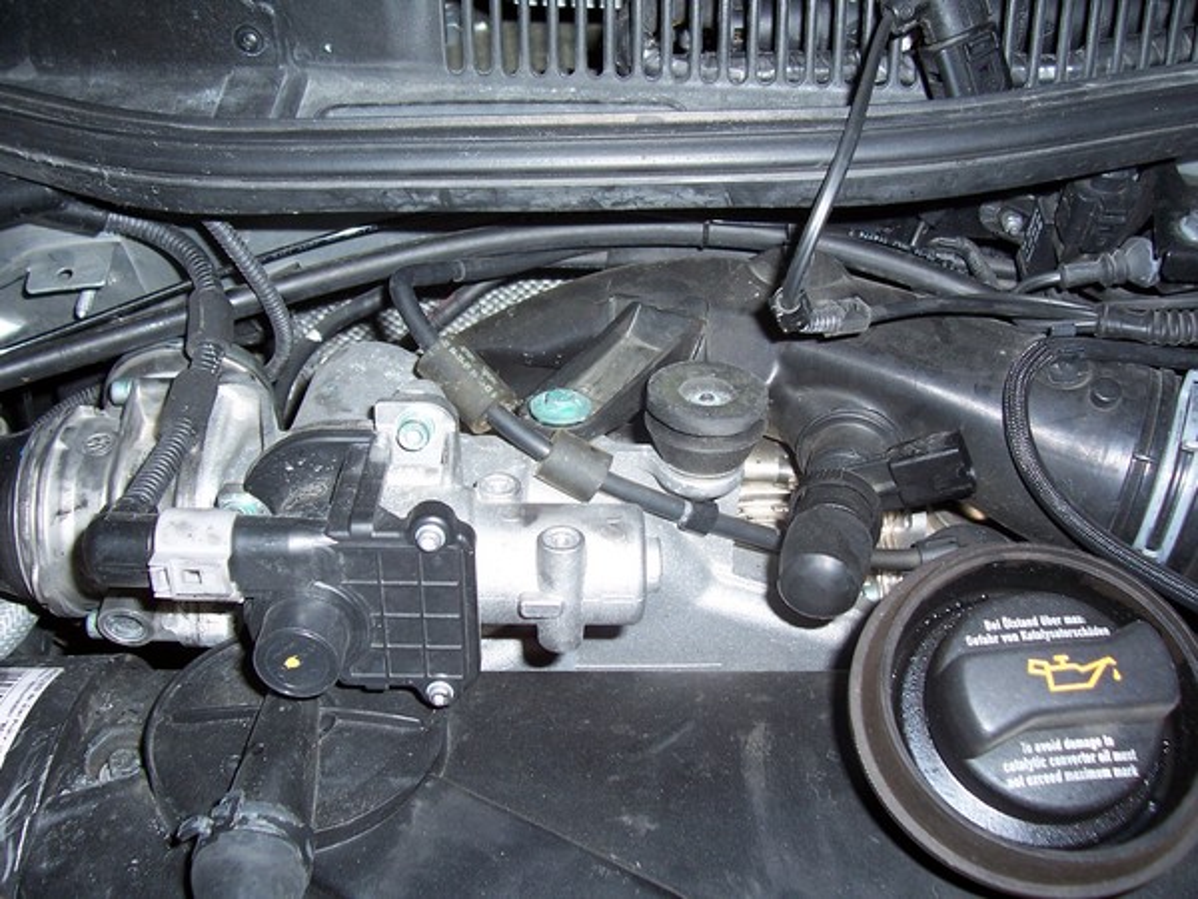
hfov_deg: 54.0
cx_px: 599
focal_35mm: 34
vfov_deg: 41.8
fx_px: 1177
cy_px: 450
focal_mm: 5.6
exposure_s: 1/60
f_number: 2.7
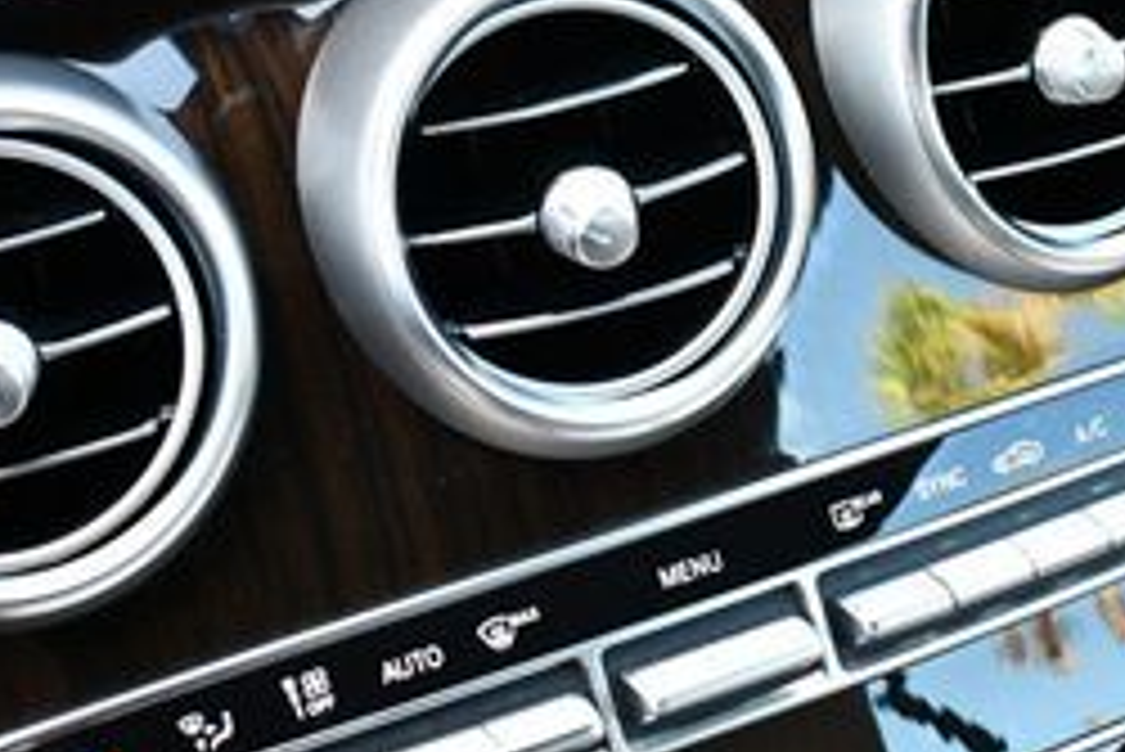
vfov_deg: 14.5
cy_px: -108
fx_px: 2877
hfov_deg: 22.0
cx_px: 374
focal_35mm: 92
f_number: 3.5
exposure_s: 1/160
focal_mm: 18
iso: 800
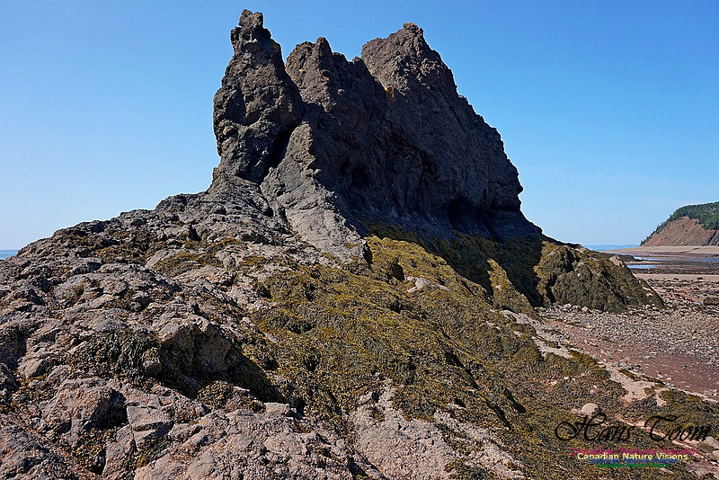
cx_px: 360
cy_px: 240
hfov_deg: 73.7
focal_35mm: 24
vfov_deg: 53.2
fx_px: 479
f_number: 7.1
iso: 800
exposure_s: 1/2000
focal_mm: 16
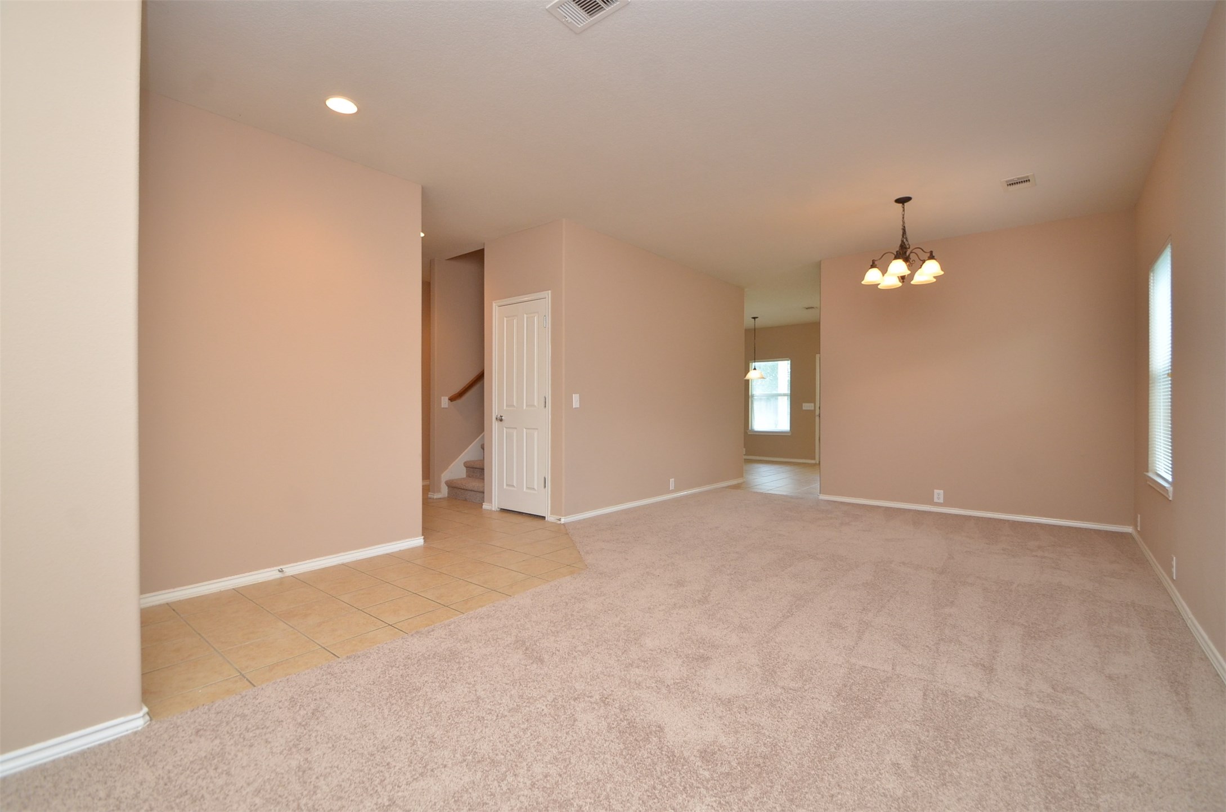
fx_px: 510
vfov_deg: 77.1
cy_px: 406
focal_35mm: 15
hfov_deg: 100.5
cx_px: 613
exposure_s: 1/60
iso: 640
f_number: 6.3
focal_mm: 10
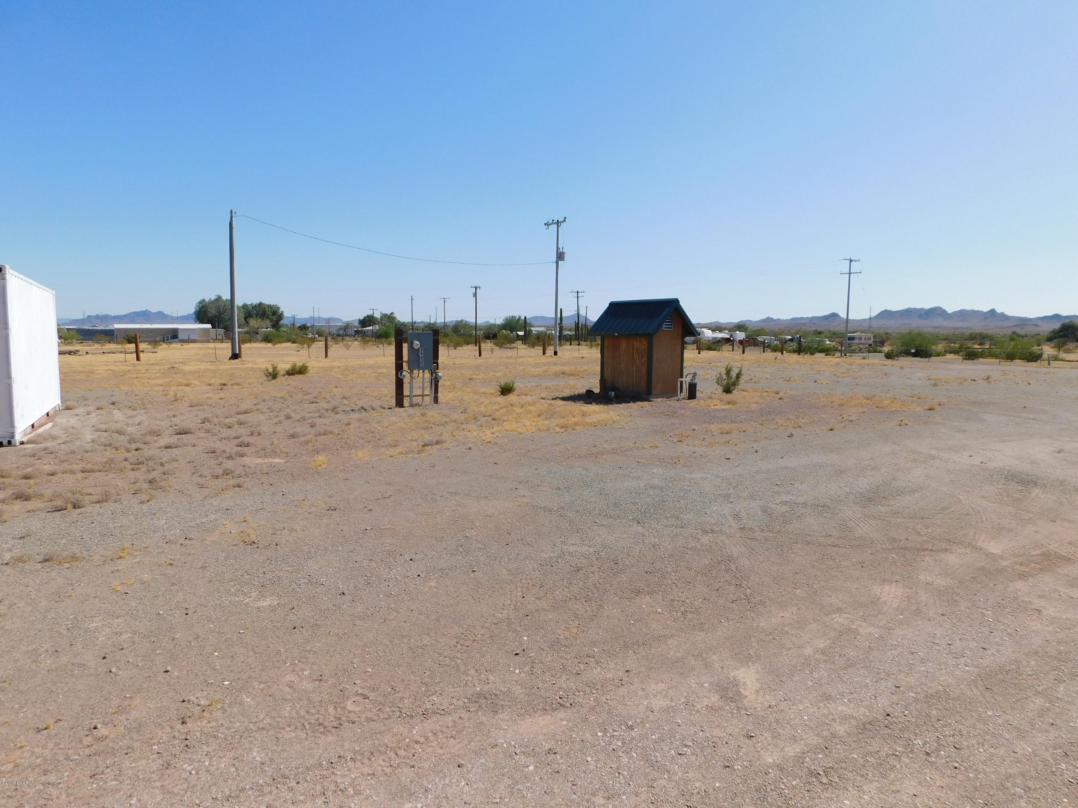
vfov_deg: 58.9
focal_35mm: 23
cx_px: 539
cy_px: 404
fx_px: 716
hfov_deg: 73.9
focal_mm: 4
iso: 125
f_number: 6
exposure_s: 1/640
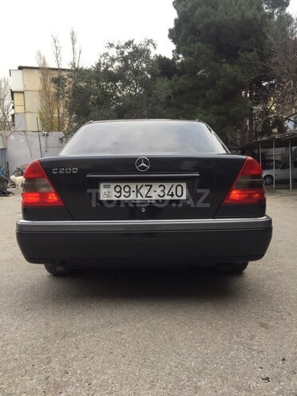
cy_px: 198
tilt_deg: -6.0
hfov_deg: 48.2
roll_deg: +1.7
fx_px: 332
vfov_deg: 61.7
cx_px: 148
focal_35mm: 29
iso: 32
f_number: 2.2
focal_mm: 4.15
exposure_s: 1/412
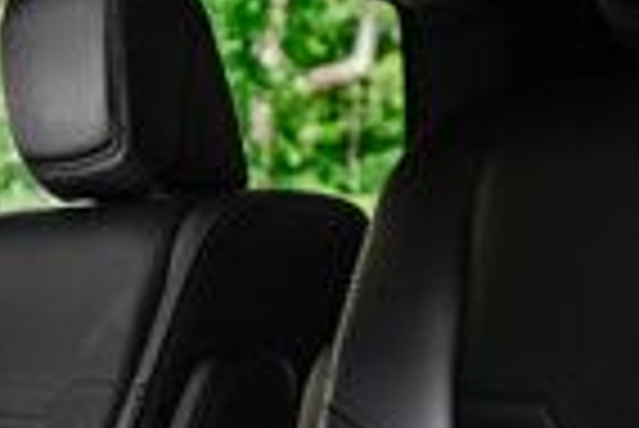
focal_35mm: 108
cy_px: 579
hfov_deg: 18.9
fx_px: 1919
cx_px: 396
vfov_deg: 12.3
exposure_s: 1/250
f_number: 3.2
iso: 640
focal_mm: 24
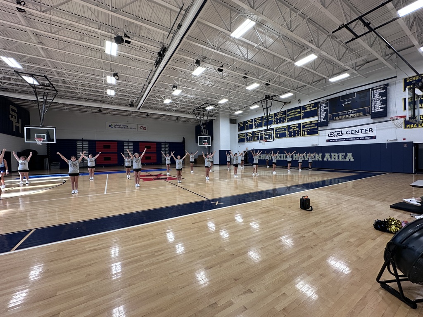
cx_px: 212
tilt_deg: -0.9
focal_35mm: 14
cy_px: 158
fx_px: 171
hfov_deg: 102.1
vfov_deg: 85.7
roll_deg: +0.9
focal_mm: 2.22
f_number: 2.2
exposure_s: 1/99
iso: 125
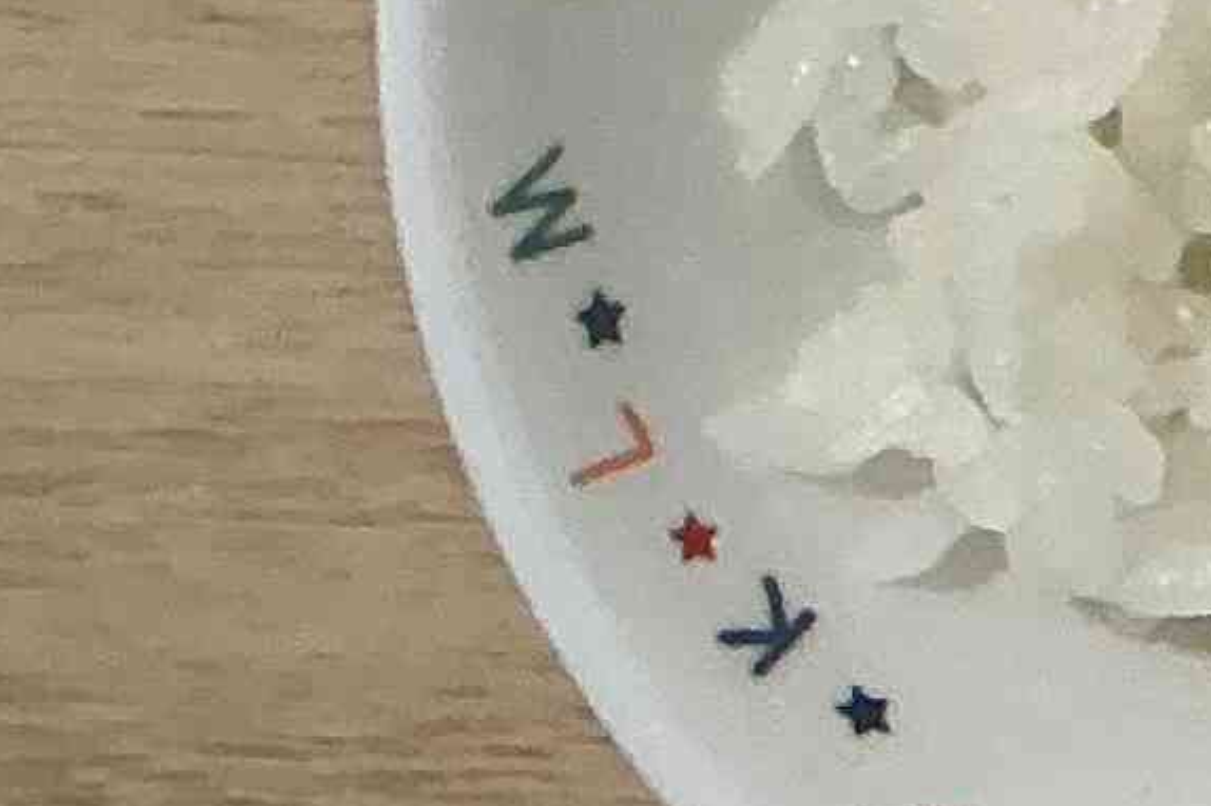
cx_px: 3992
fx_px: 7127
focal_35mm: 212
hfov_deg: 7.9
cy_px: -1255
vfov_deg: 6.1
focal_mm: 3
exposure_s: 1/60
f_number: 1.8
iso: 80
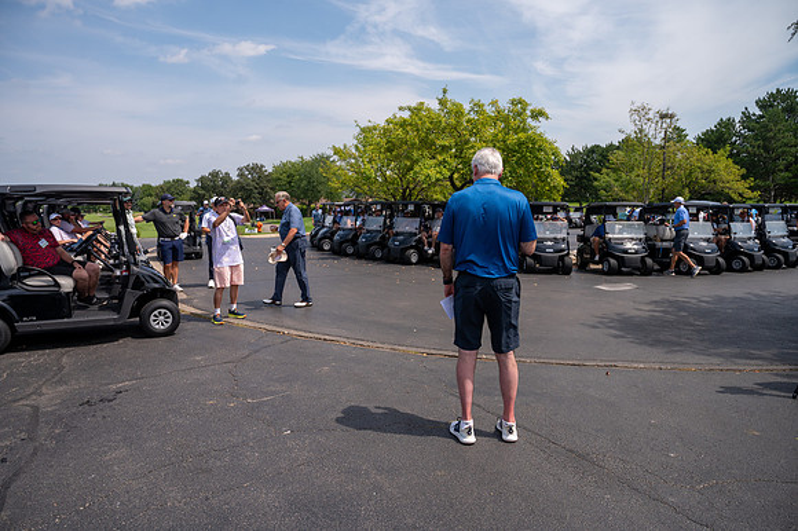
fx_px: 532
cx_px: 399
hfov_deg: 73.8
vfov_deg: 53.1
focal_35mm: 24
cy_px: 266
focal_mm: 24
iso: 250
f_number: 5
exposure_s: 1/1250
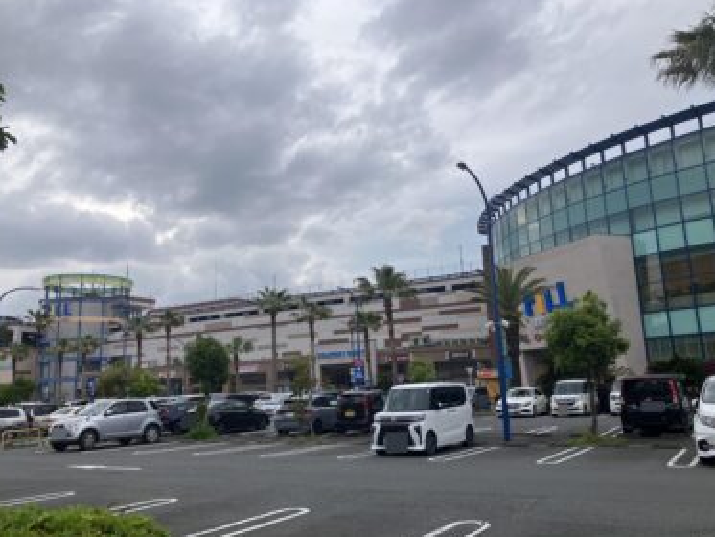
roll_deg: +1.4
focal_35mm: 30
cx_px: 368
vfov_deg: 46.8
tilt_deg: +11.6
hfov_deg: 59.9
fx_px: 620
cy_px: 267
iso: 32
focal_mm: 3.99
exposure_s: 1/506
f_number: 1.8
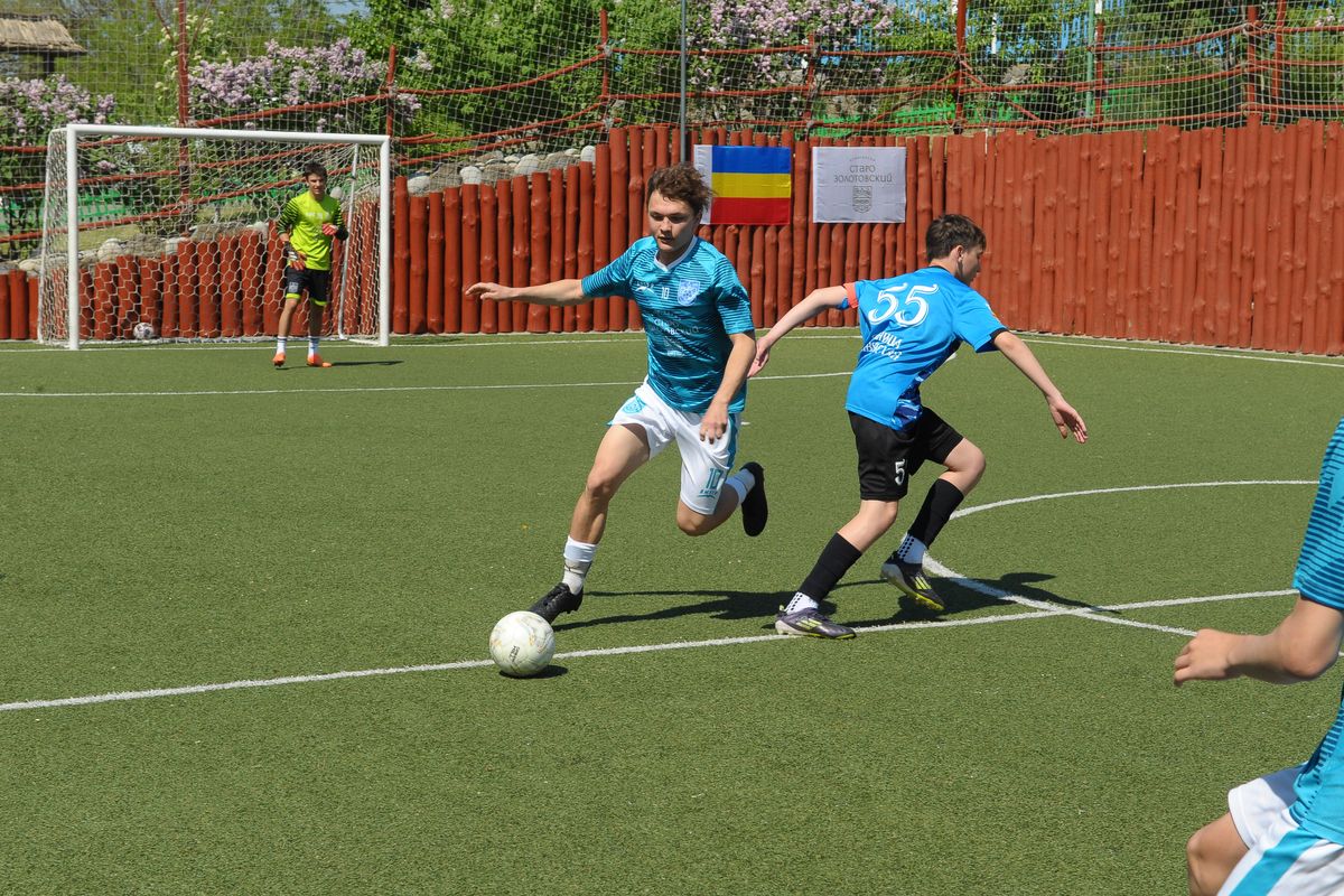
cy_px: 448
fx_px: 2613
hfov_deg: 28.8
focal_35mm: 70
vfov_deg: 19.5
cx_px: 672
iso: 640
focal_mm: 70
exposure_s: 1/640
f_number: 14
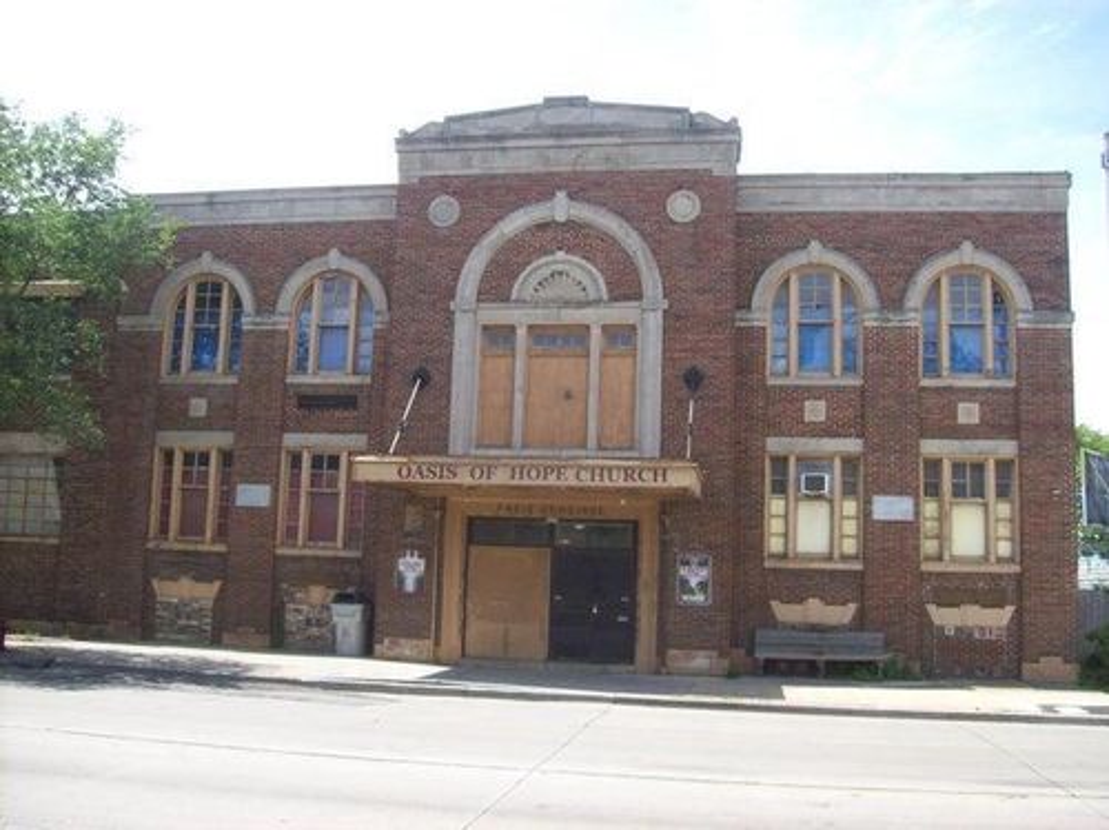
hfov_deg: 51.4
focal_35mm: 36
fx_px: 1152
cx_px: 554
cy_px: 415
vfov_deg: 39.6
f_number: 2.7
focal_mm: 6
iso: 80
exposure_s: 1/615
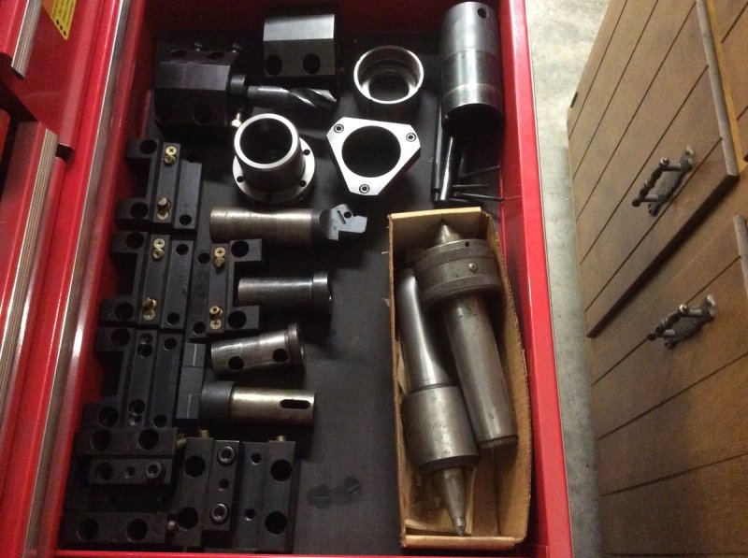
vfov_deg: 44.0
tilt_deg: -68.5
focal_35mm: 32
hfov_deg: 56.9
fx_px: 690
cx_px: 374
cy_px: 279
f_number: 2.4
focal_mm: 3.3
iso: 500
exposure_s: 1/15
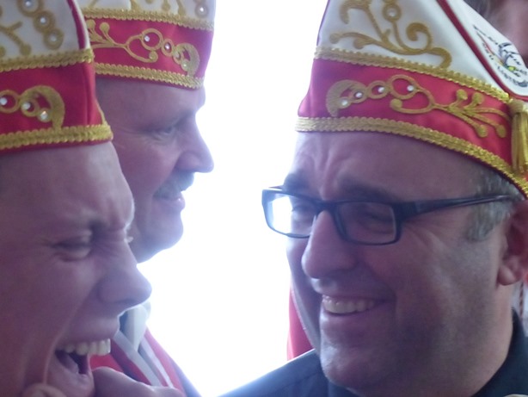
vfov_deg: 8.3
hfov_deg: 11.1
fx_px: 2716
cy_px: 198
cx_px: 264
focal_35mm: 178
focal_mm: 32
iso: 1600
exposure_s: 1/100
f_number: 2.8
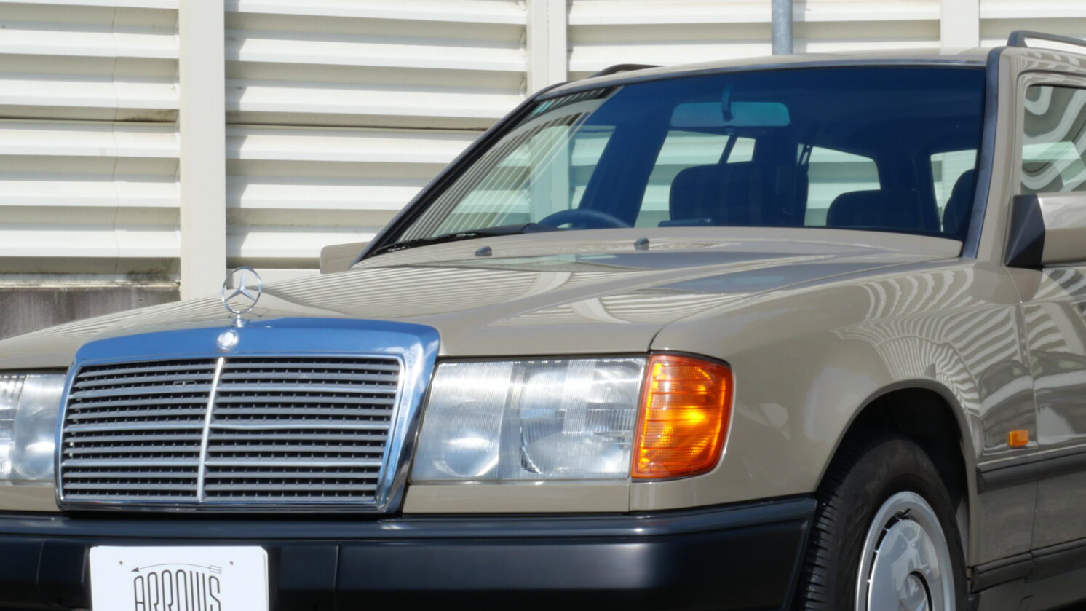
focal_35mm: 86
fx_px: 2476
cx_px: 664
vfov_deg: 14.1
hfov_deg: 24.7
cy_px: 361
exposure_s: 1/50
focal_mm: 23
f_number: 22
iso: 200
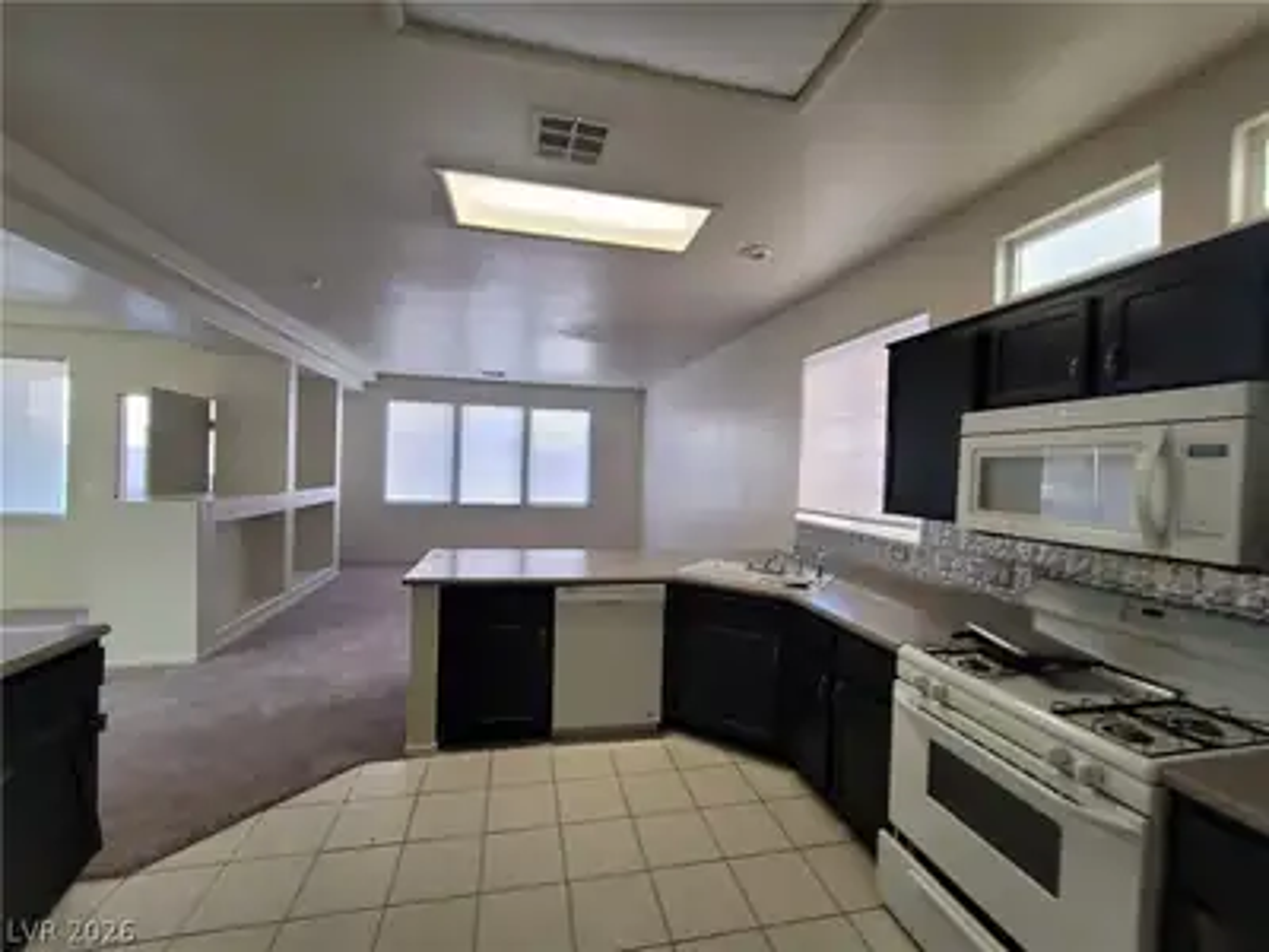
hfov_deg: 106.2
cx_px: 634
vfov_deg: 89.9
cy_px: 476
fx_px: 477
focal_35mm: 13
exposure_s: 1/60
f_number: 2.2
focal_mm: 2.2
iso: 100
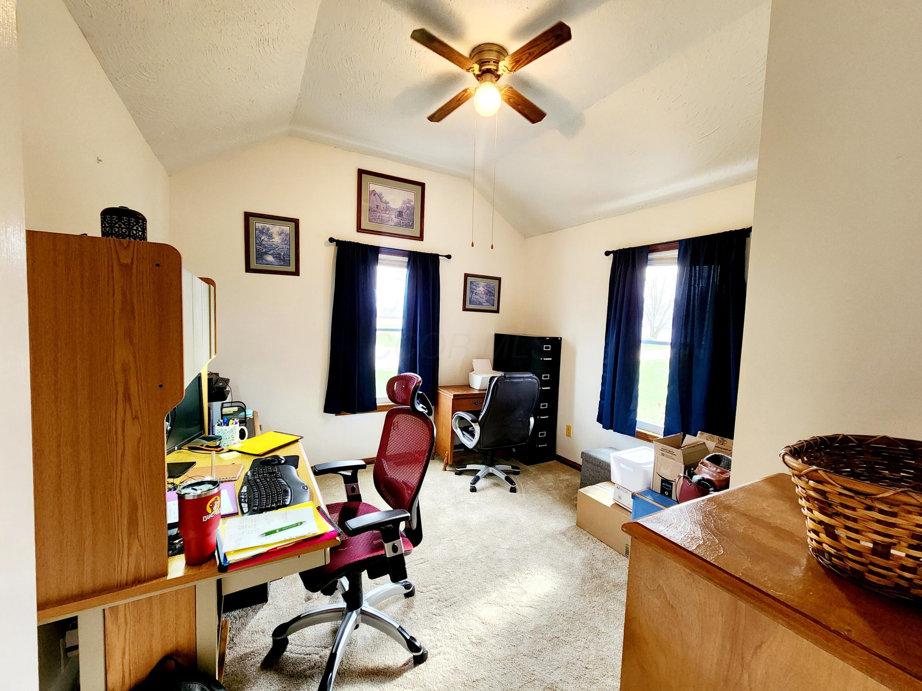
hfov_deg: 106.2
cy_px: 346
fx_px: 346
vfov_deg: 89.9
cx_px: 461
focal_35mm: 13
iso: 320
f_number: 2.2
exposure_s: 1/60.2
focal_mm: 2.2
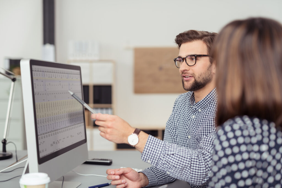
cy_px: 94
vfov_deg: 27.0
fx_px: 392
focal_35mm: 50
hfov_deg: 39.6
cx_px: 141
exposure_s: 1/200
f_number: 2
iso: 100
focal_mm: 50
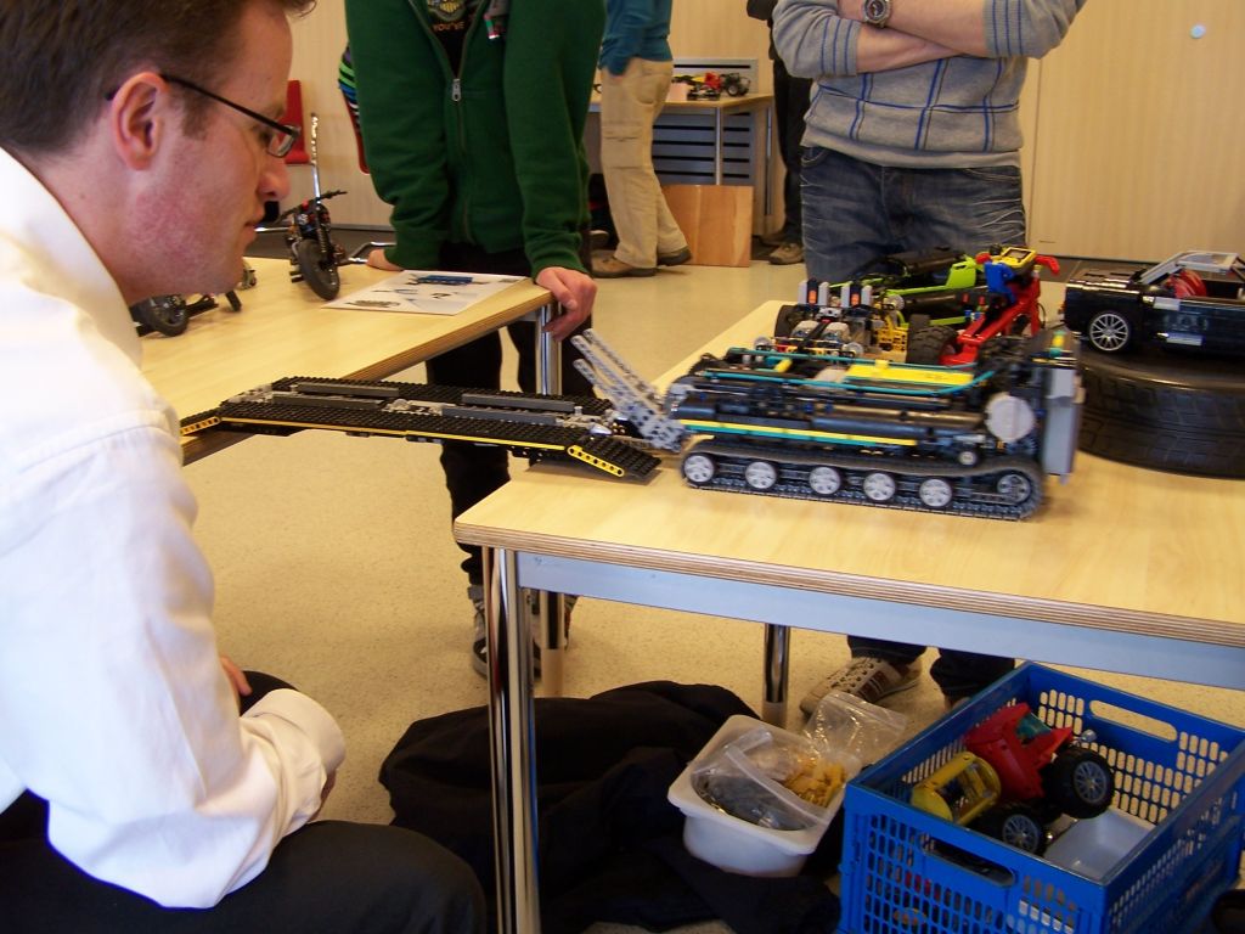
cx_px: 622
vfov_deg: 37.7
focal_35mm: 38
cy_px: 467
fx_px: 1367
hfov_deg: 49.0
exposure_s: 1/10
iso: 80
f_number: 2.8
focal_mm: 6.3
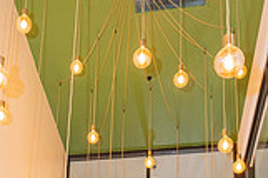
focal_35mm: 67
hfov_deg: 29.6
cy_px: 314
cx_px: 67
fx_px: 498
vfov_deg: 16.9
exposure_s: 1/200
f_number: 3.5
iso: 800
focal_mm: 24
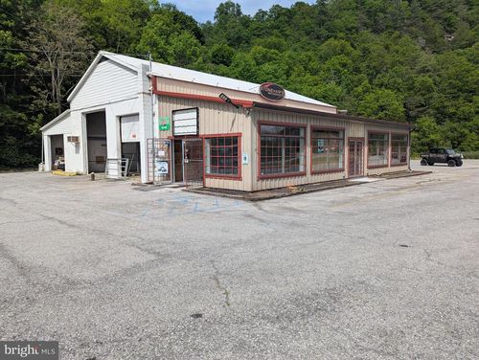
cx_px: 240
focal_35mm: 24
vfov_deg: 56.9
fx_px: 332
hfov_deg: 71.5
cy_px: 180
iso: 46
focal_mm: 6.81
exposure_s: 1/3145
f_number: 1.85
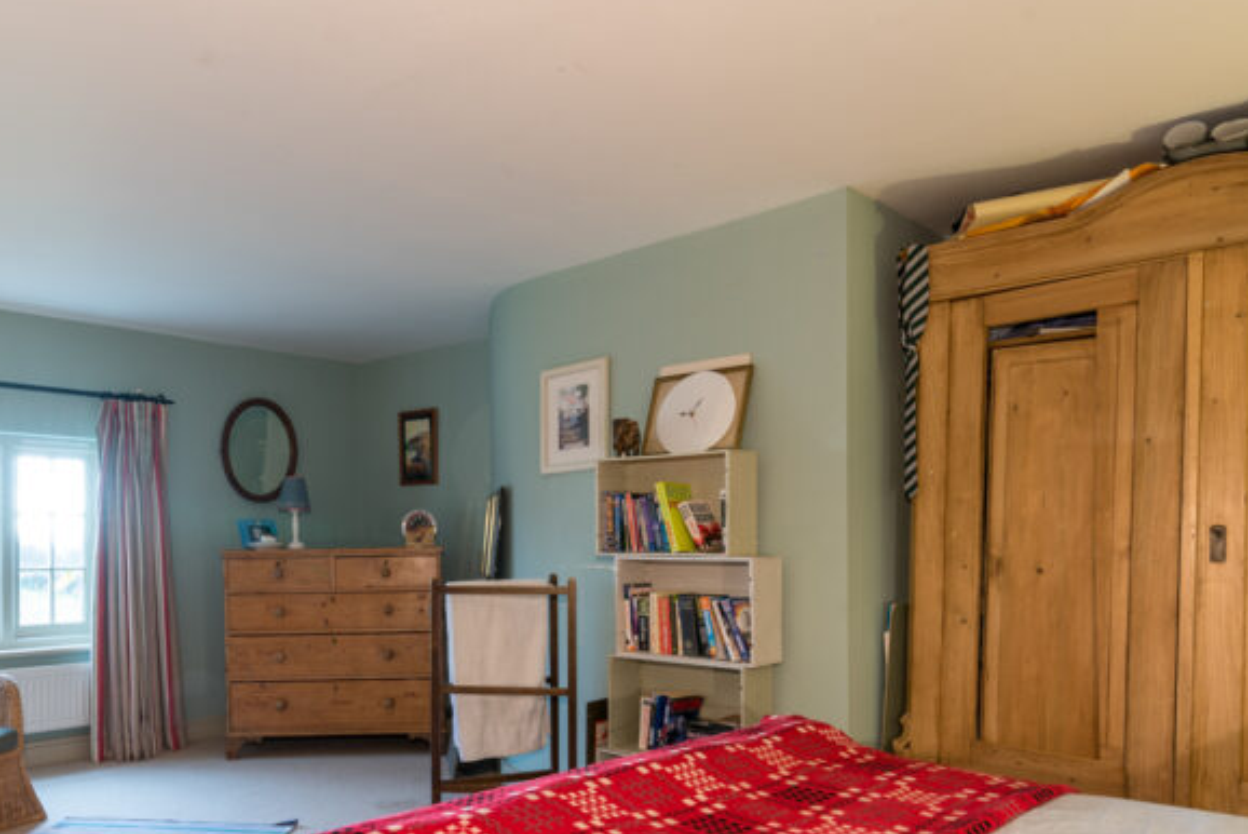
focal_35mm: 27
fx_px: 936
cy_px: 549
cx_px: 432
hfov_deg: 65.8
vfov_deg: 47.3
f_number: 9
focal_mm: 15
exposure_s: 1.3
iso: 100
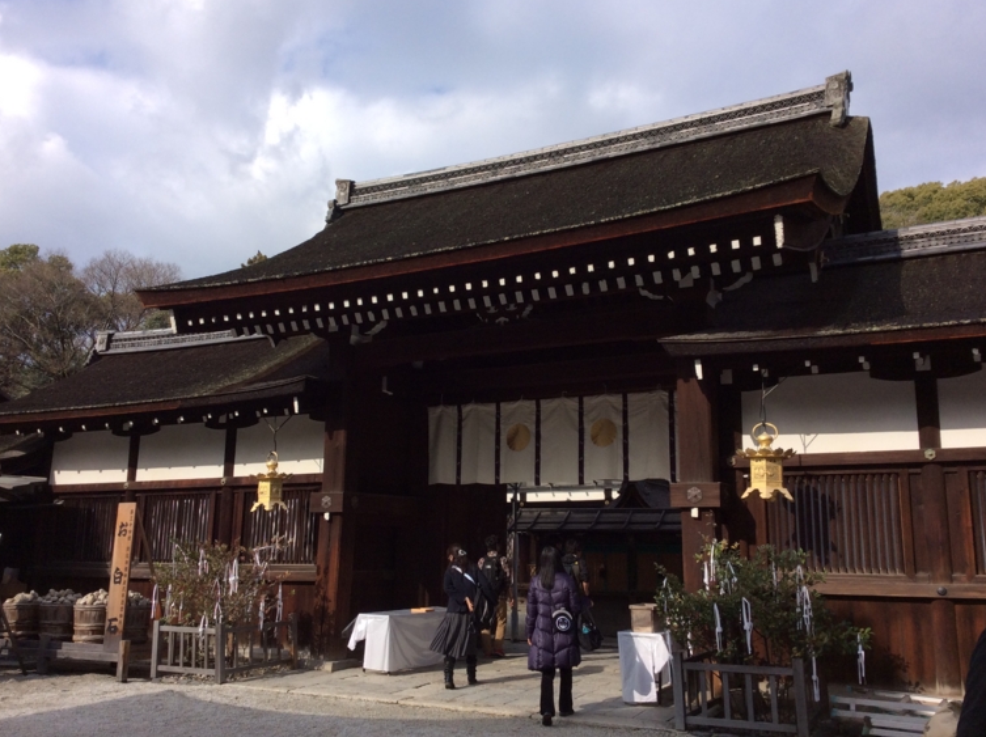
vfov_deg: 41.7
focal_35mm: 34
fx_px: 967
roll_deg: +0.0
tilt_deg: +11.9
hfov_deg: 54.0
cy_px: 361
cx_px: 475
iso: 32
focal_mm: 3.3
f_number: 2.4
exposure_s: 1/1167
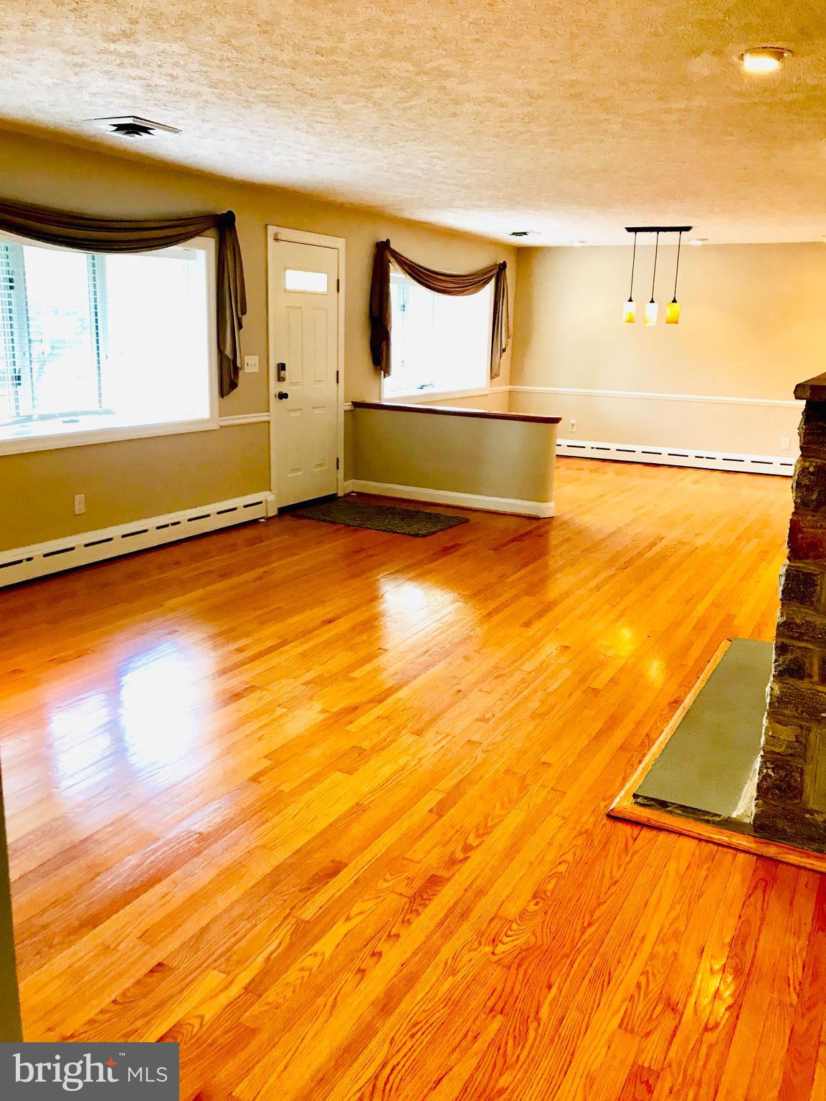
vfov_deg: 63.4
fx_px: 891
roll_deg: -1.5
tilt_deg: -14.4
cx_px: 413
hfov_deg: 49.7
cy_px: 550
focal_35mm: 28
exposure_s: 1/30
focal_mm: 3.99
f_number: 1.8
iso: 32
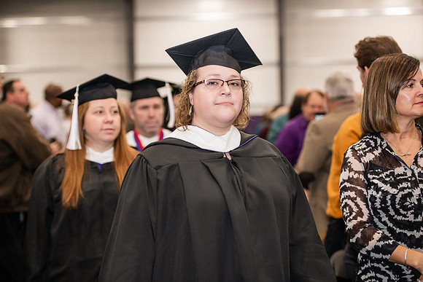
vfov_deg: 14.9
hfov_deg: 22.1
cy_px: 141
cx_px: 212
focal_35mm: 92
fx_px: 1081
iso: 2000
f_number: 3.2
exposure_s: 1/200
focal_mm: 92
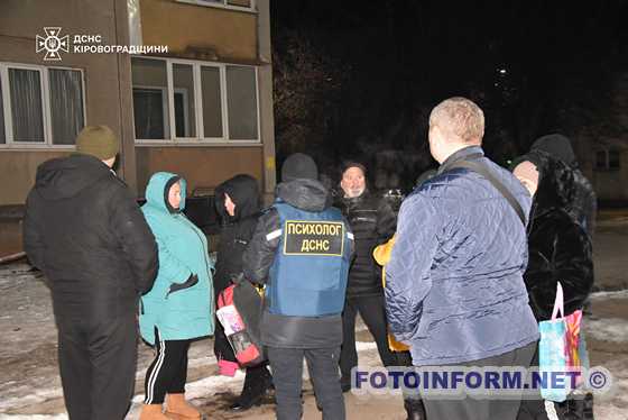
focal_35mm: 42
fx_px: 733
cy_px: 210
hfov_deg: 46.4
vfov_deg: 31.9
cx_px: 314
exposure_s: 1/60
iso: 6400
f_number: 4
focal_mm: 28
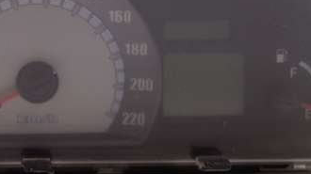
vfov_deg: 16.5
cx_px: 37
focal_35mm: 73
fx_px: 602
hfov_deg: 28.0
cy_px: 57
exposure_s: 1/100
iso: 125
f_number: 2
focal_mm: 10.4
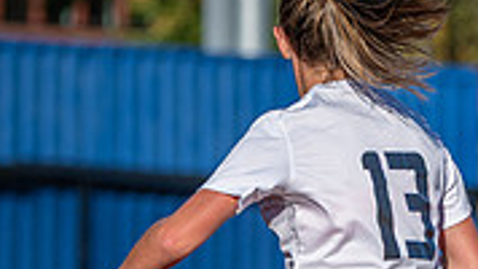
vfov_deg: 2.1
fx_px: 7412
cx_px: 742
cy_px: 351
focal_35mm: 585
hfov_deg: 3.7
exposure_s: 1/3200
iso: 180
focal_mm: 112
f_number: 2.8
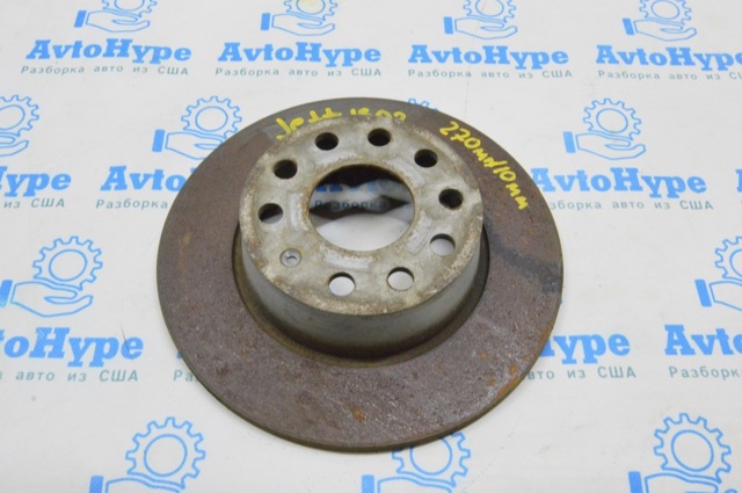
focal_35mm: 34
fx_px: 710
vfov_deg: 38.3
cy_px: 246
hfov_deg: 55.2
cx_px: 371
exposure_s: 1/20
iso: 6400
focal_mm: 23
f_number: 20
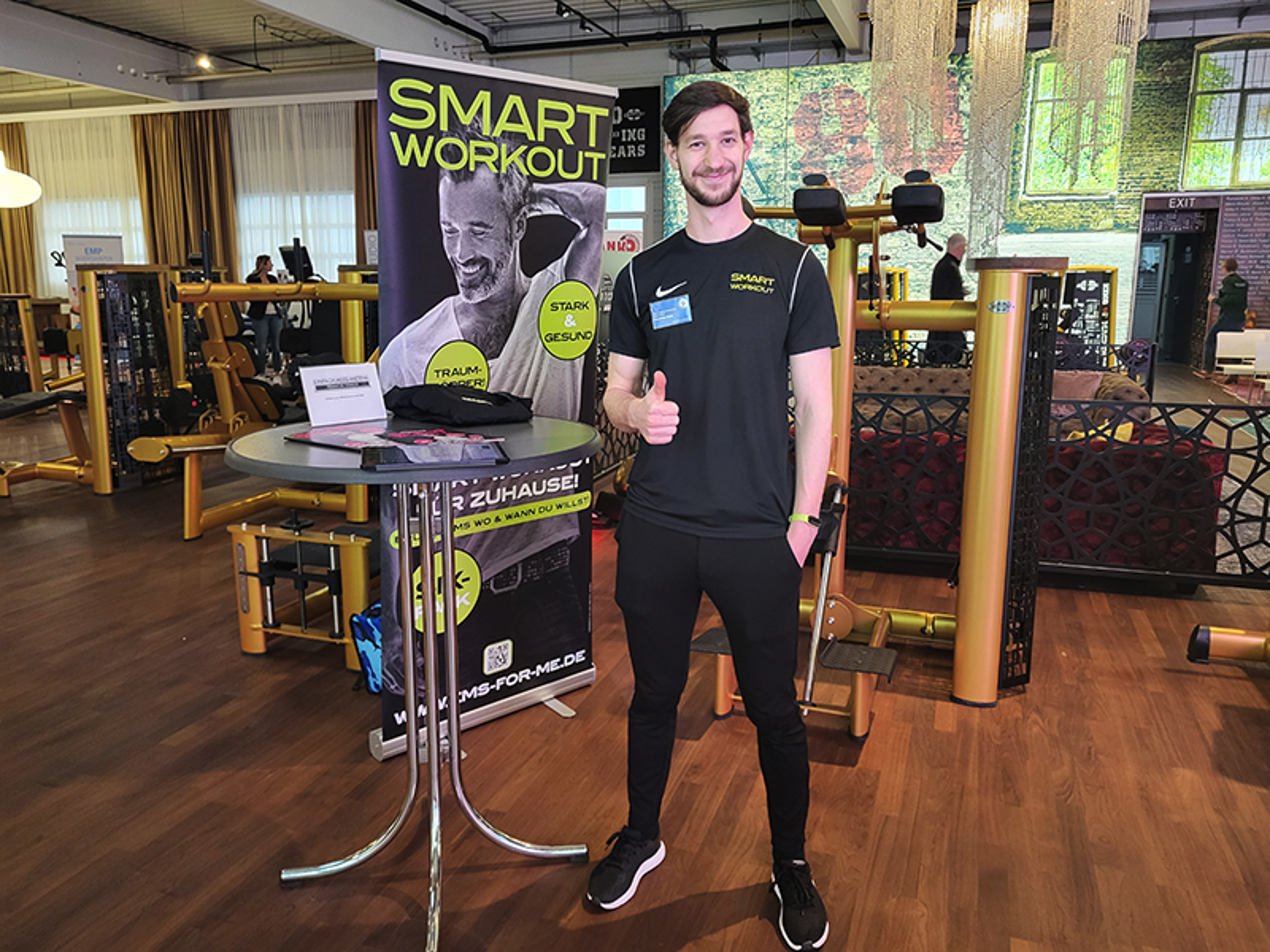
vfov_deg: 53.1
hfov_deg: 67.3
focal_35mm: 26
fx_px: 954
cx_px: 635
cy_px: 476
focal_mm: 5.4
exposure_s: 1/40
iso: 500
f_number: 1.8
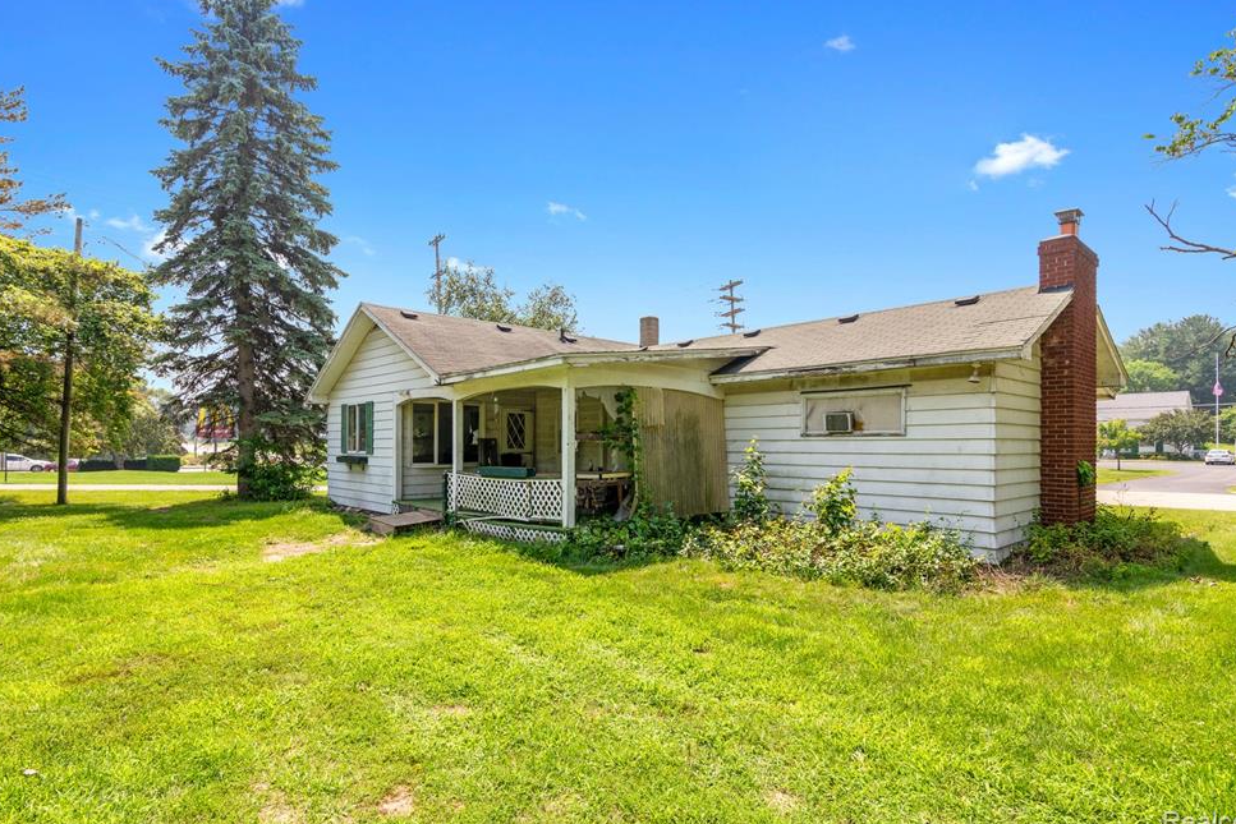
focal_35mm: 18
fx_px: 618
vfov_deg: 67.4
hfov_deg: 90.0
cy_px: 406
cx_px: 638
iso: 400
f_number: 8
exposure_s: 1/400
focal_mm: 17
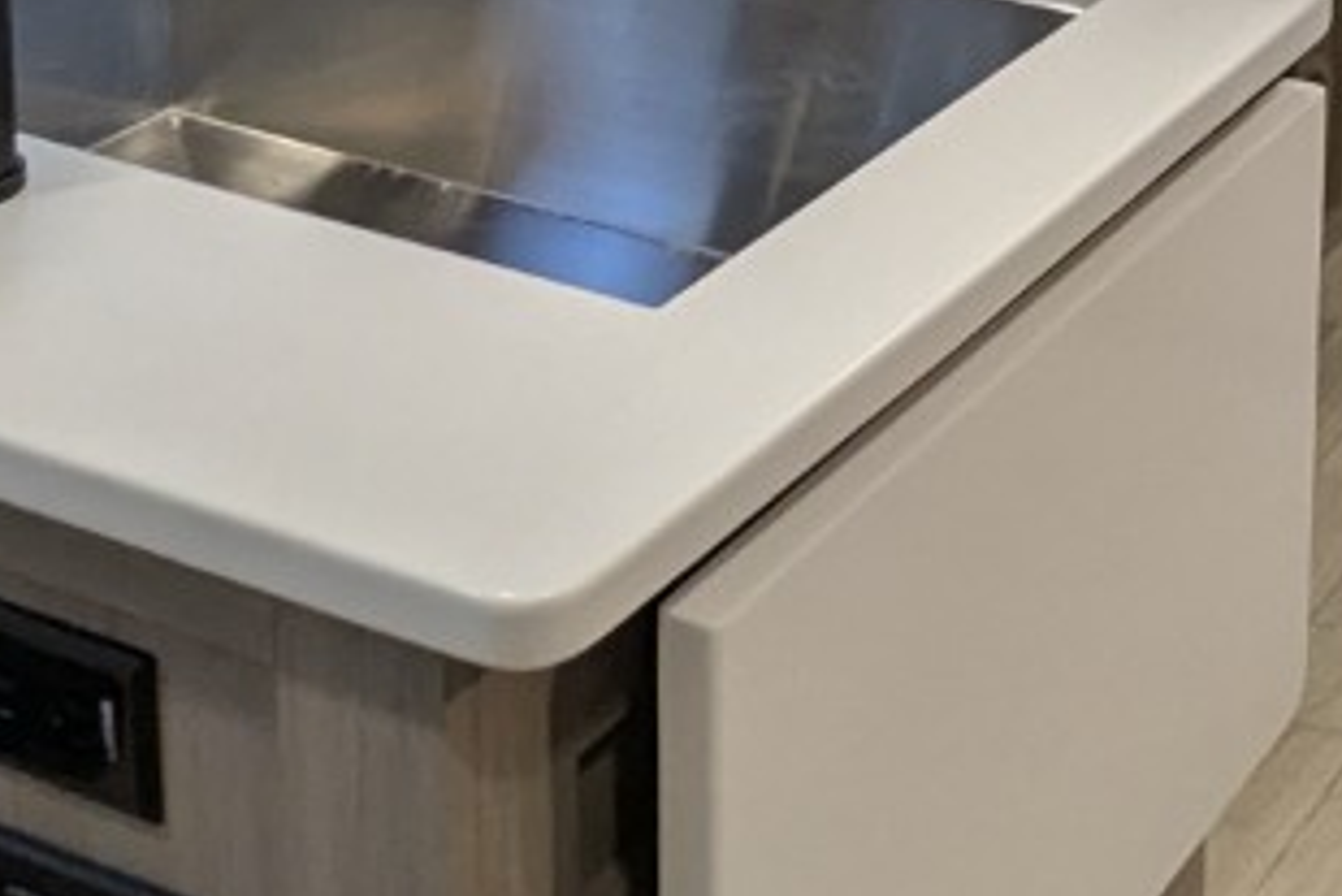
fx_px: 2797
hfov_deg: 25.7
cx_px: 1318
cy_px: -662
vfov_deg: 15.8
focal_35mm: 75
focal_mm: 2.35
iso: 146
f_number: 2.2
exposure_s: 1/87.1
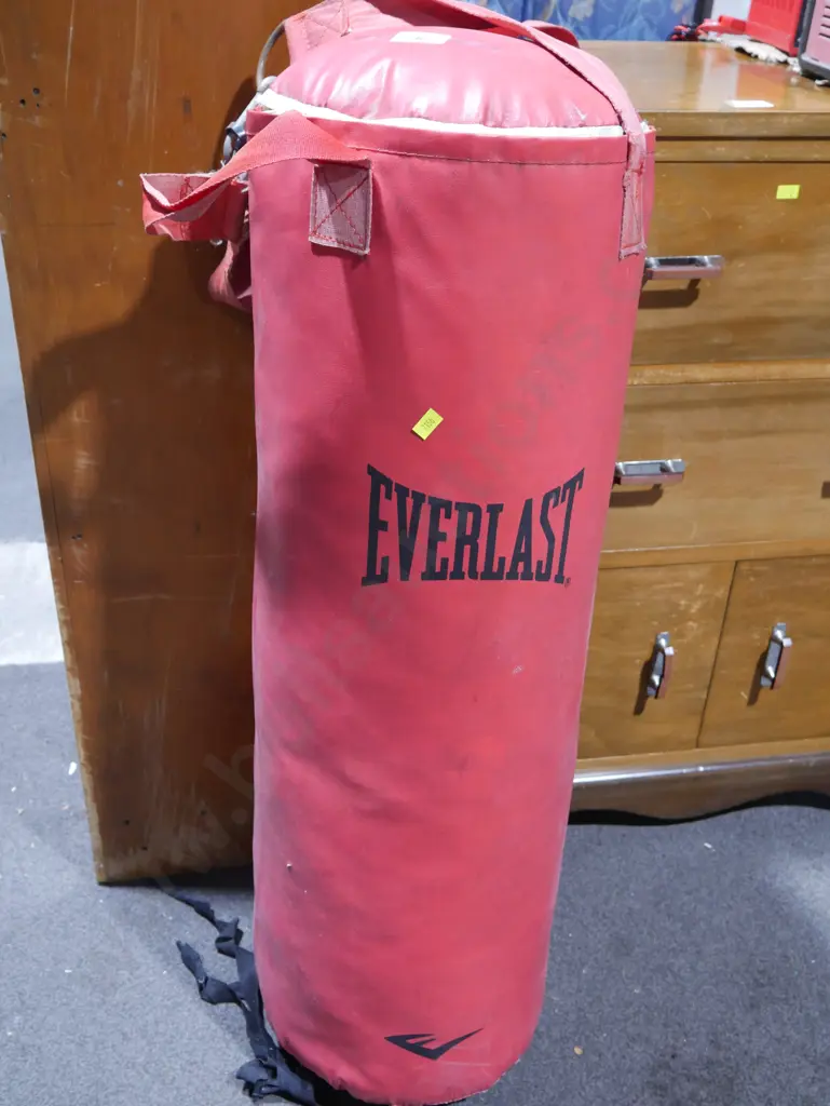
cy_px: 553
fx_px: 1086
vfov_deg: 53.9
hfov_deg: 41.8
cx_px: 415
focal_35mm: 34
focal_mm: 17
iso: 1000
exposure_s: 1/60
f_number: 4
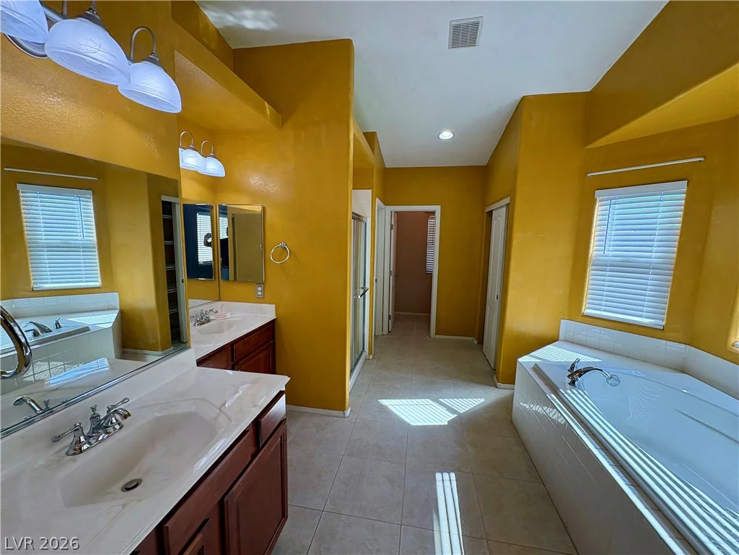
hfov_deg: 102.1
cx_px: 370
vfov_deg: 85.7
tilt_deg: -7.7
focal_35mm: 14
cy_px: 278
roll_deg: -0.3
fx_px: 299
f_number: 2.2
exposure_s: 1/128
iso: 100
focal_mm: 2.22
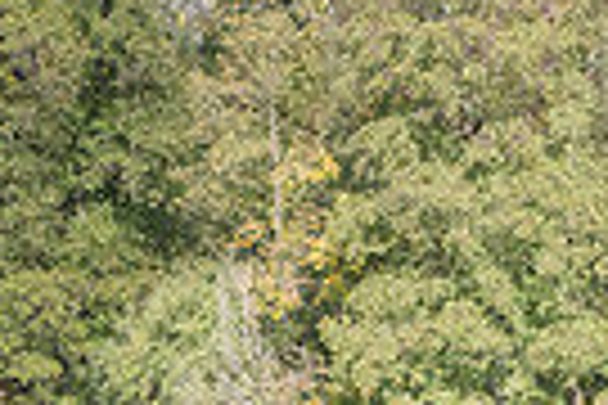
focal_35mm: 344
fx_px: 5809
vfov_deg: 4.0
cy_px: 628
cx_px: 486
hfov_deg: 6.0
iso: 800
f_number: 9
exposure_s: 1/640
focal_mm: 80
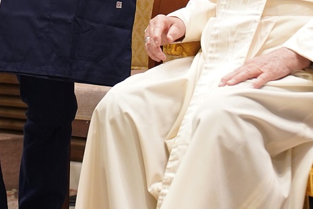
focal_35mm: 237
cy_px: -117
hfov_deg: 8.7
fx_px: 2060
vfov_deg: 5.7
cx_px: 26
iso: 2000
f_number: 4
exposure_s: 1/160
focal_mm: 75
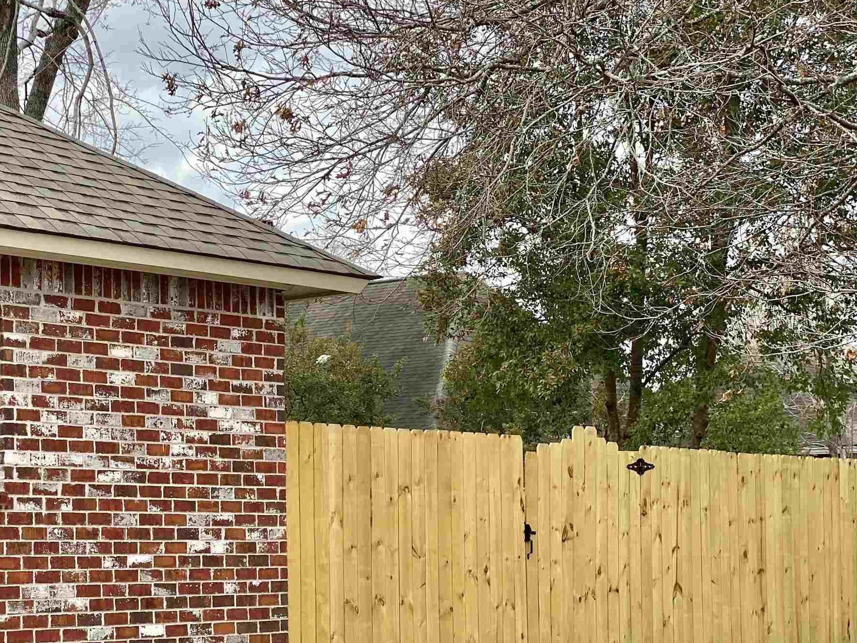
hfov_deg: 21.4
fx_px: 2228
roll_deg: -1.1
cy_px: 443
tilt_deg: +1.8
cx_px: 120
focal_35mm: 90
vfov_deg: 16.4
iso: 20
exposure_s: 1/539
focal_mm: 6
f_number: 2
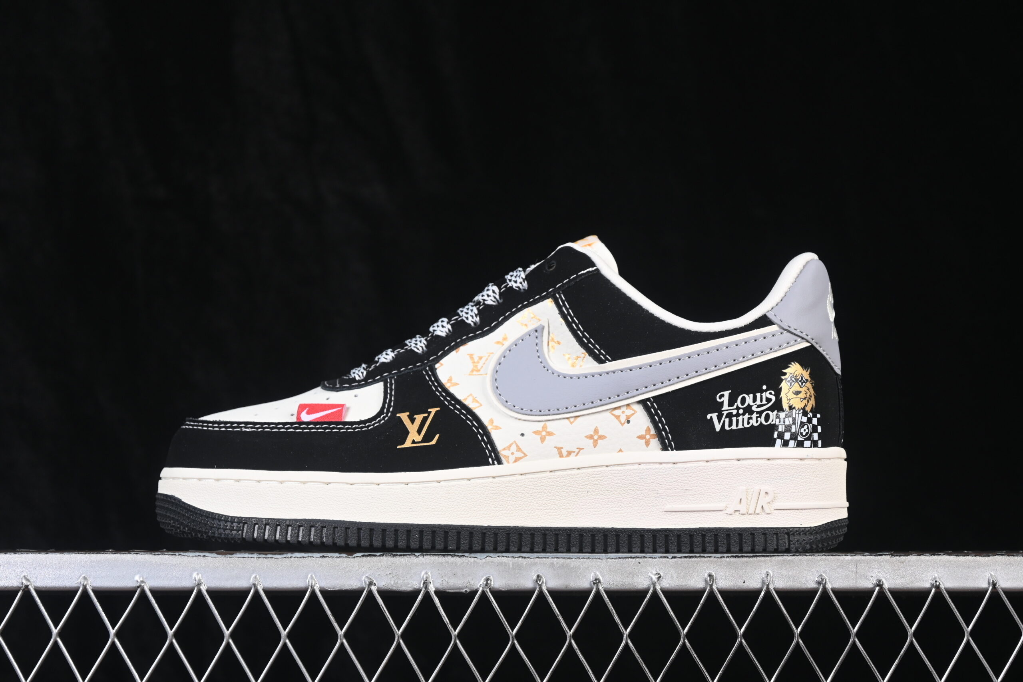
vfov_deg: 18.2
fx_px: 2131
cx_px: 512
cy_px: 341
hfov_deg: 27.0
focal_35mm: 75
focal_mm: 50
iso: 160
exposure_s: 1/60
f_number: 6.3
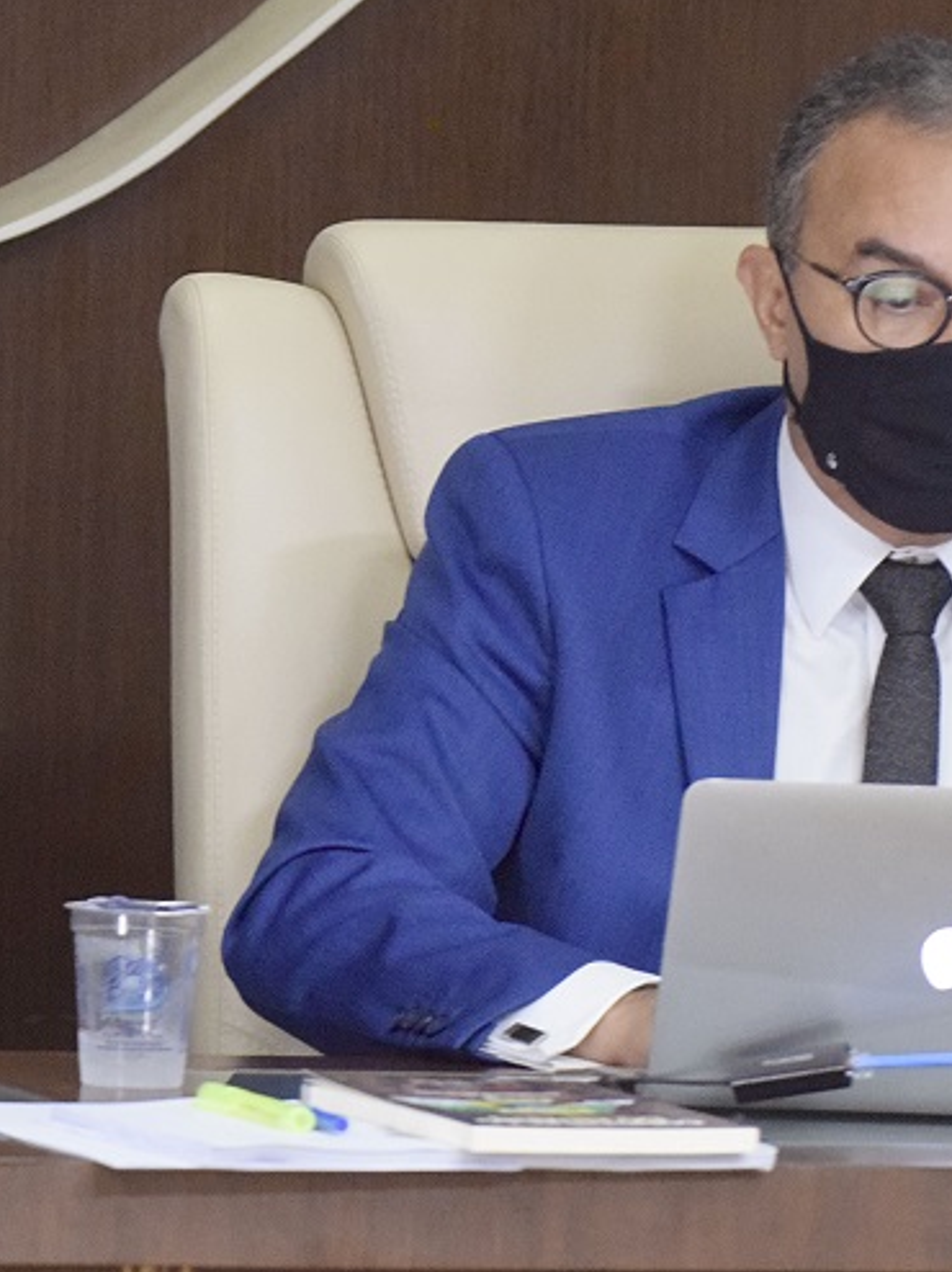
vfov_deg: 5.4
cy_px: 543
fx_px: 13395
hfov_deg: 4.1
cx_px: 49
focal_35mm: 365
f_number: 4.8
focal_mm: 125
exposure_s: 1/80
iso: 4000
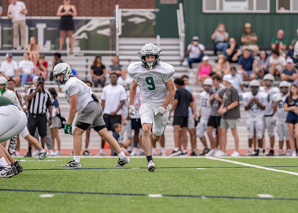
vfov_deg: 5.3
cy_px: 94
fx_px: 2287
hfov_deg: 7.5
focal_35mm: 270
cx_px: 174
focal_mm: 200
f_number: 2.8
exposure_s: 1/3200
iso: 320
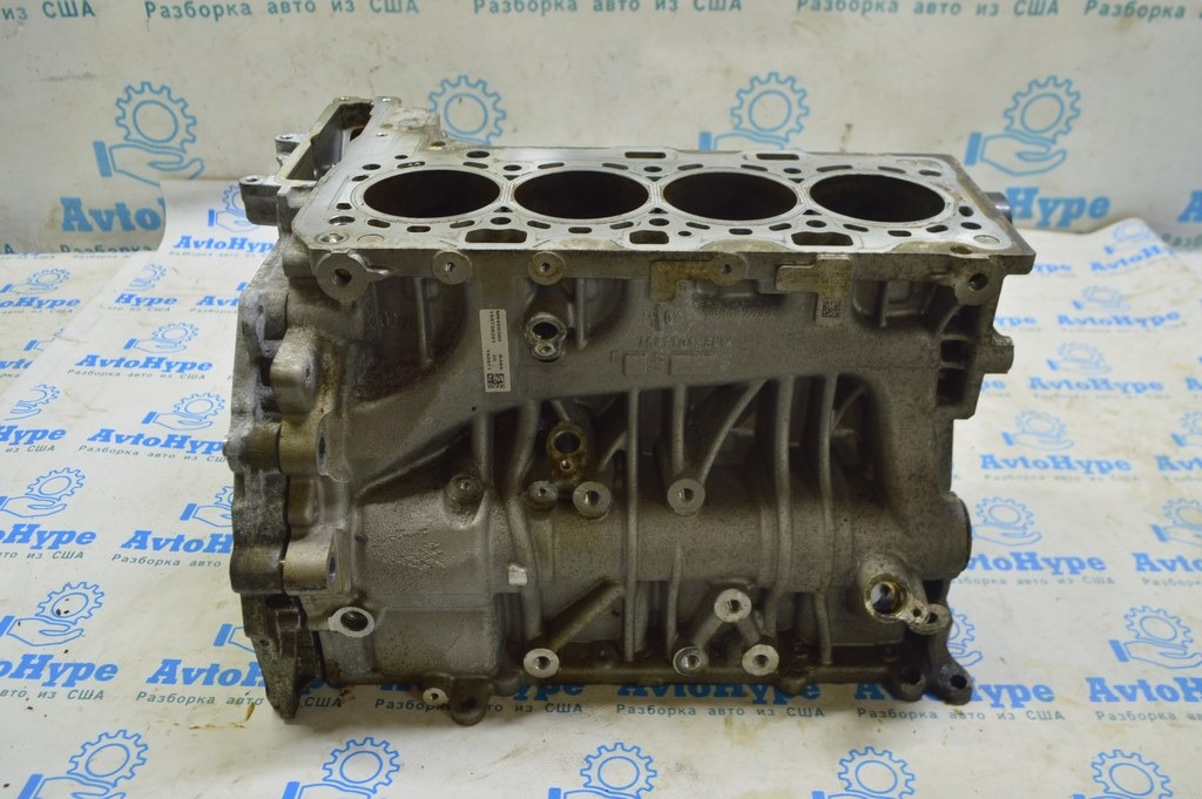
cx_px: 601
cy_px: 400
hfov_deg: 59.5
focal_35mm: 32
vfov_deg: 41.6
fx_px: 1051
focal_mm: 21
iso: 400
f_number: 5.6
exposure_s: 1/20
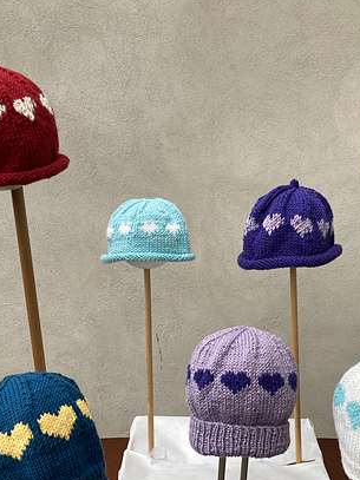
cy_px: 288
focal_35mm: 44
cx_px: 202
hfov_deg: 32.8
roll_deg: -0.2
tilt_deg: -18.4
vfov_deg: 42.8
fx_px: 610
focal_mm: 3.99
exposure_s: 1/121
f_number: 1.8
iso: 32
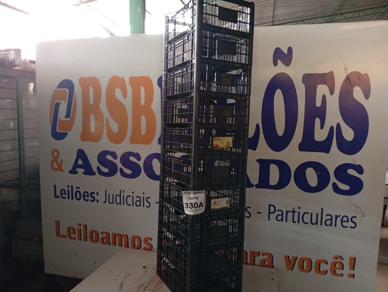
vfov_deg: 51.5
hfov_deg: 65.2
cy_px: 146
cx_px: 194
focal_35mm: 27
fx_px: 303
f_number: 1.8
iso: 414
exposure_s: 1/30
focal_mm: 3.98
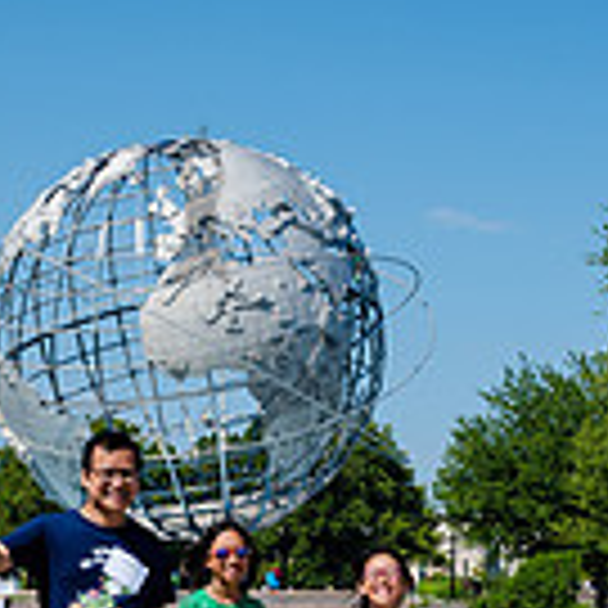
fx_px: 2265
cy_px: 637
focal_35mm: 114
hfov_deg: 15.3
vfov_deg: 15.0
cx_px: 198
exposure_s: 1/800
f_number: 6.3
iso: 200
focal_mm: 31
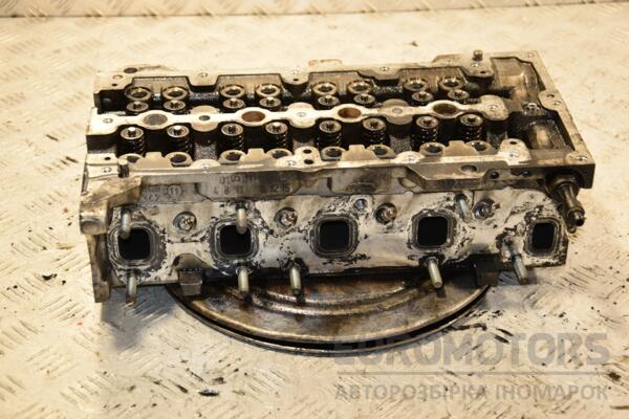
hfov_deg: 27.0
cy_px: 210
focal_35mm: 75
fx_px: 1310
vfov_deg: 18.2
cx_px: 314
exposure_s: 1/160
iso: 800
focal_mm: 50
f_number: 5
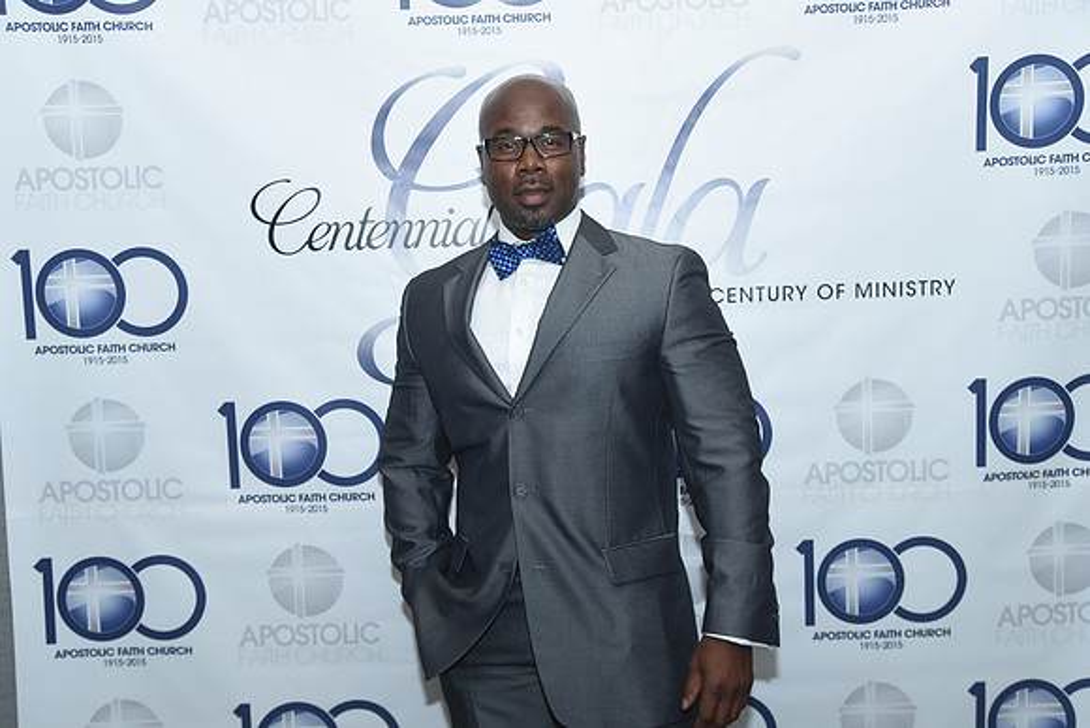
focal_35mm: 45
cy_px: 364
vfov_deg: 29.9
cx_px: 545
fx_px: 1363
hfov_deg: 43.6
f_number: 5
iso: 500
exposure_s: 1/100
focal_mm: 45
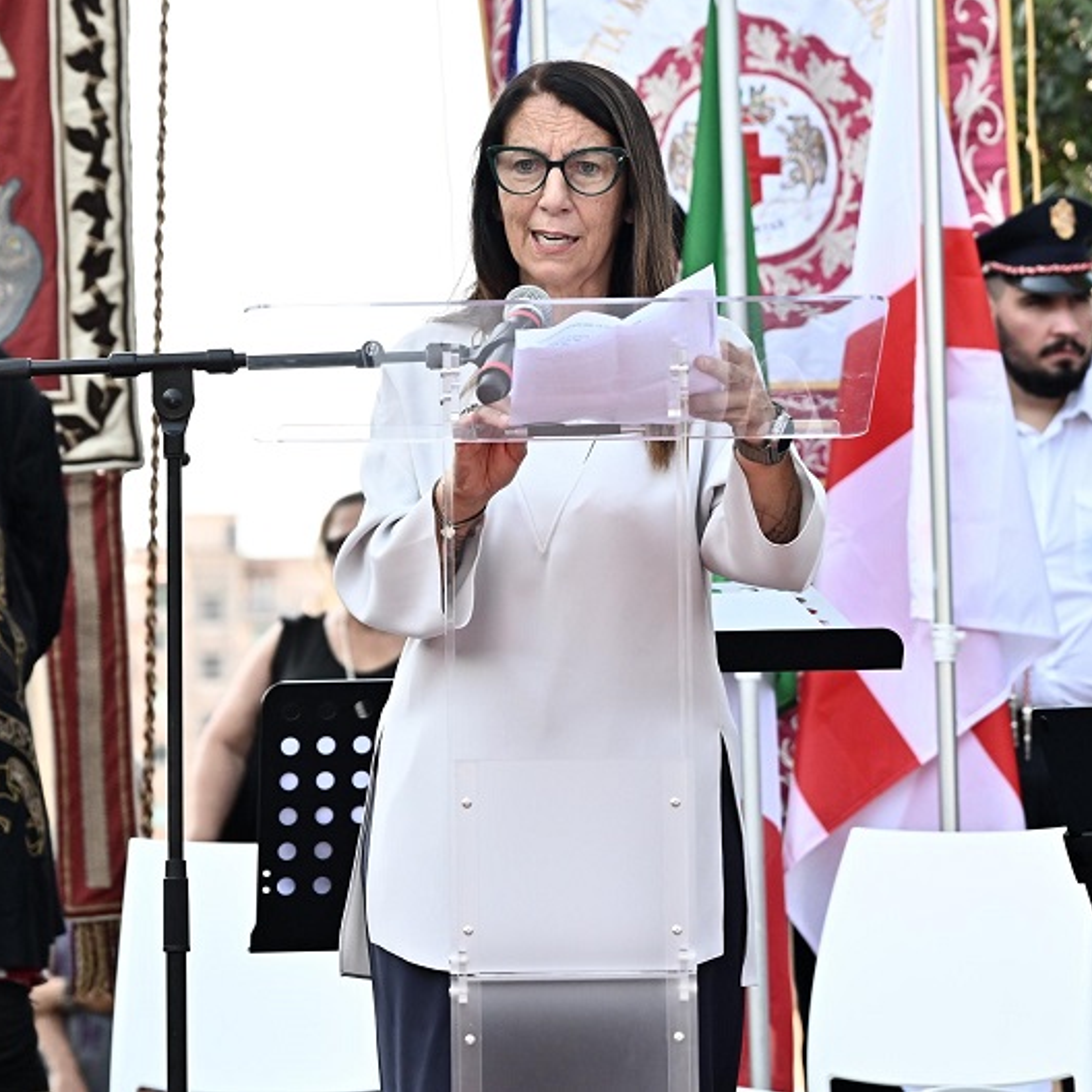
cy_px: 544
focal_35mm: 202
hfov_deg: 8.7
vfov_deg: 8.7
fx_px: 7209
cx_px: 536
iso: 1000
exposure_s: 1/1250
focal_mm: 105
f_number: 5
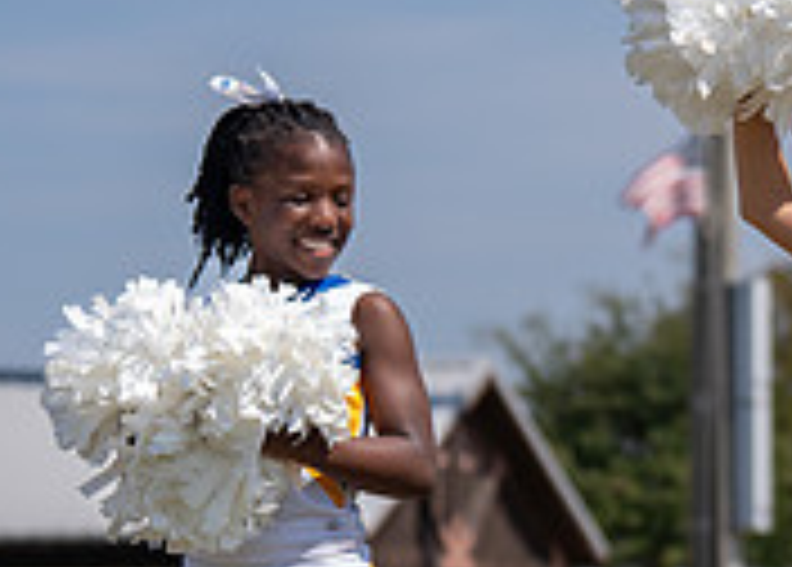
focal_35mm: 292
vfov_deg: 4.9
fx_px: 6573
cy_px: 486
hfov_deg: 6.8
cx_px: 1100
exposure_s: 1/2000
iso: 80
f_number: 2.8
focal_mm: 75
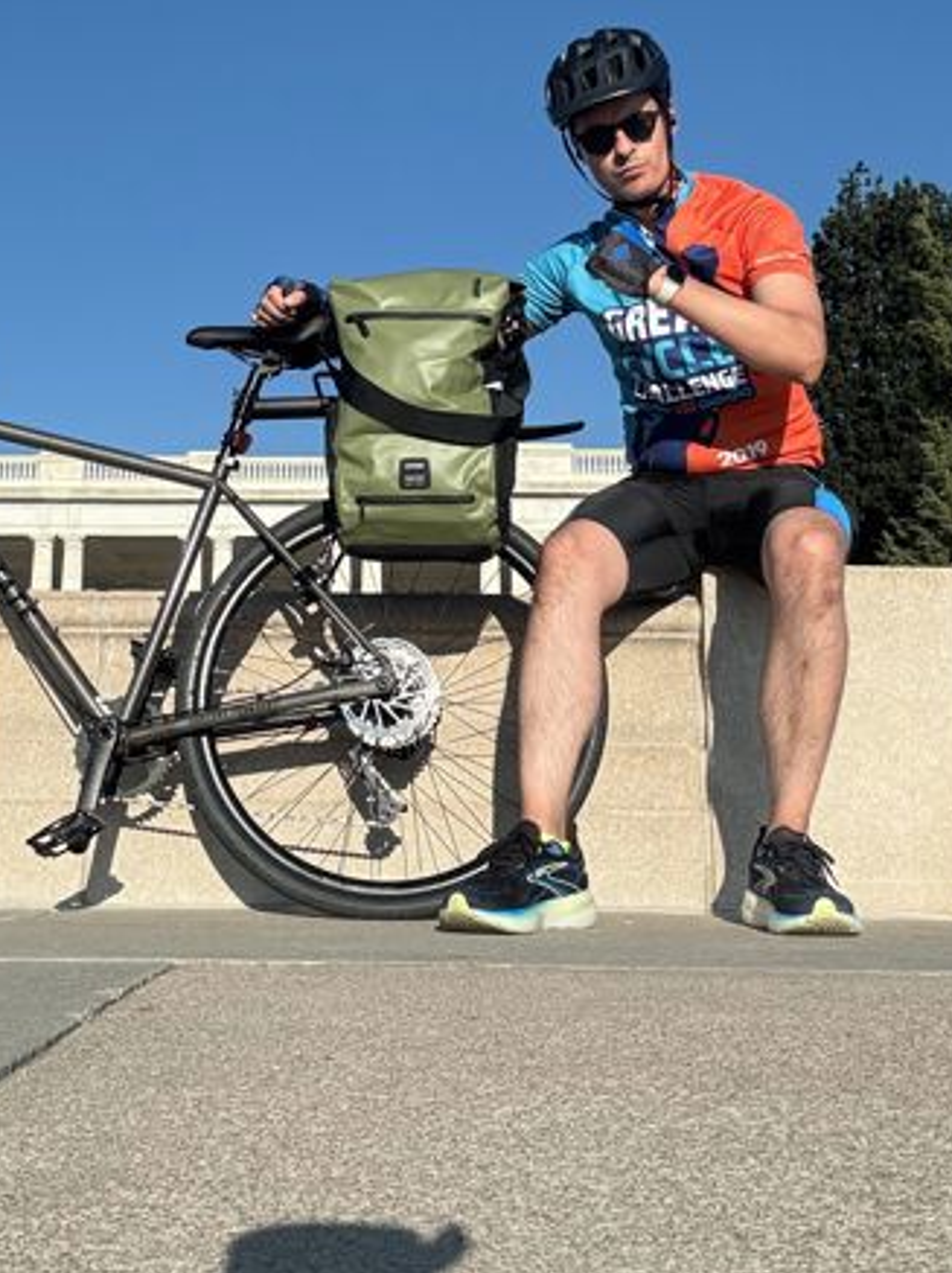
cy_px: 457
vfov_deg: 40.9
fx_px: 1689
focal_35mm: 46
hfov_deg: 31.4
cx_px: 370
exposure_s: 1/1383
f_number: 1.9
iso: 25
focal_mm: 2.69
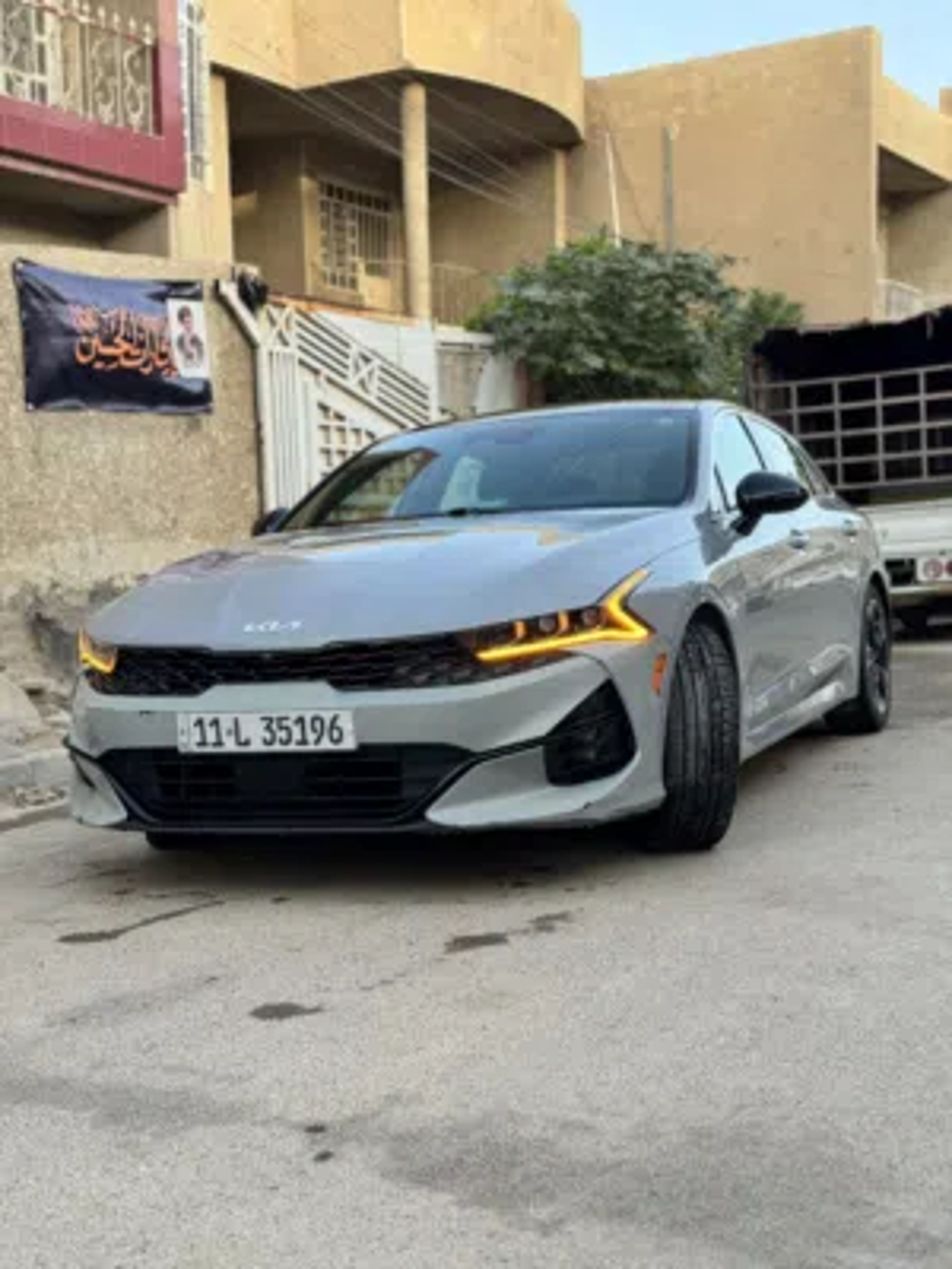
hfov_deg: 30.3
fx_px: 1760
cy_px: 634
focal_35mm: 48
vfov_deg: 39.7
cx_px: 476
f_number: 1.78
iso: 64
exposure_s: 1/292
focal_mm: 6.76
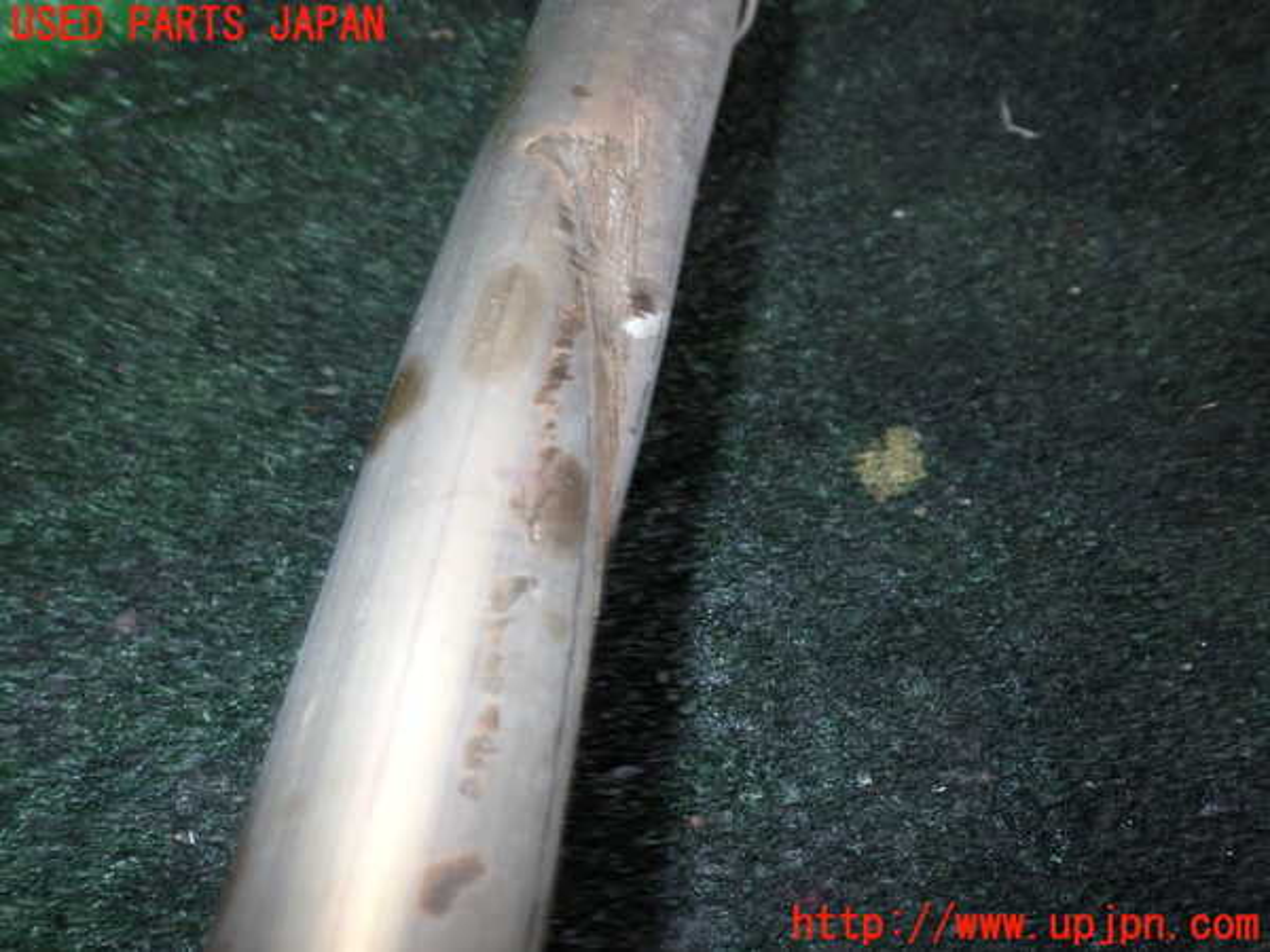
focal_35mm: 30
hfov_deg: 60.0
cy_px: 476
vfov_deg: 46.8
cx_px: 635
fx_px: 1101
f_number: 6.3
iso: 200
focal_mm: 5.4
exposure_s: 1/30
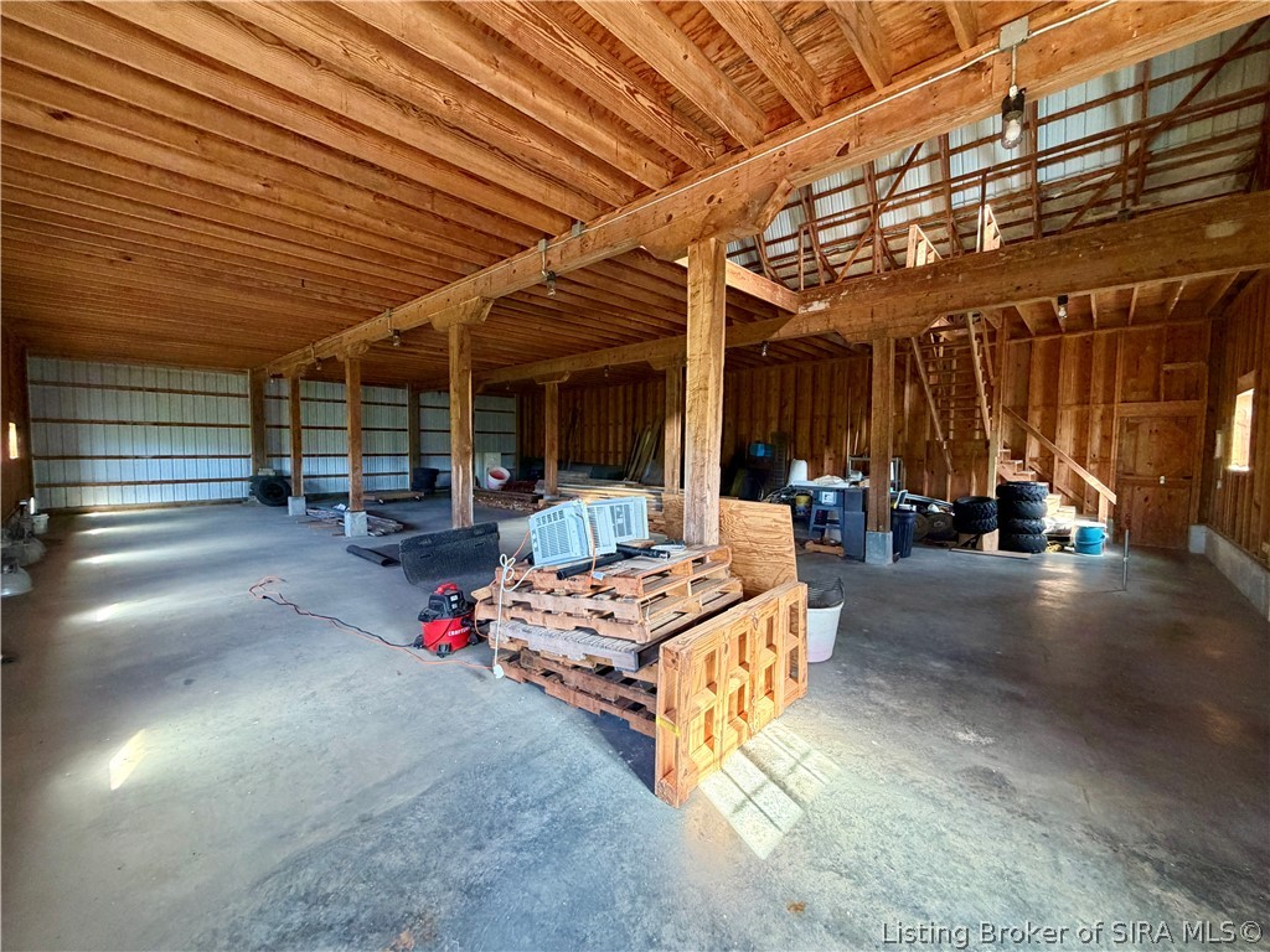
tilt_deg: -3.0
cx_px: 635
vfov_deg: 85.7
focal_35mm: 14
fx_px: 514
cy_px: 476
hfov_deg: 102.1
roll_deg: -0.2
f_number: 2.2
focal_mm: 2.22
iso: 320
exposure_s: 1/71
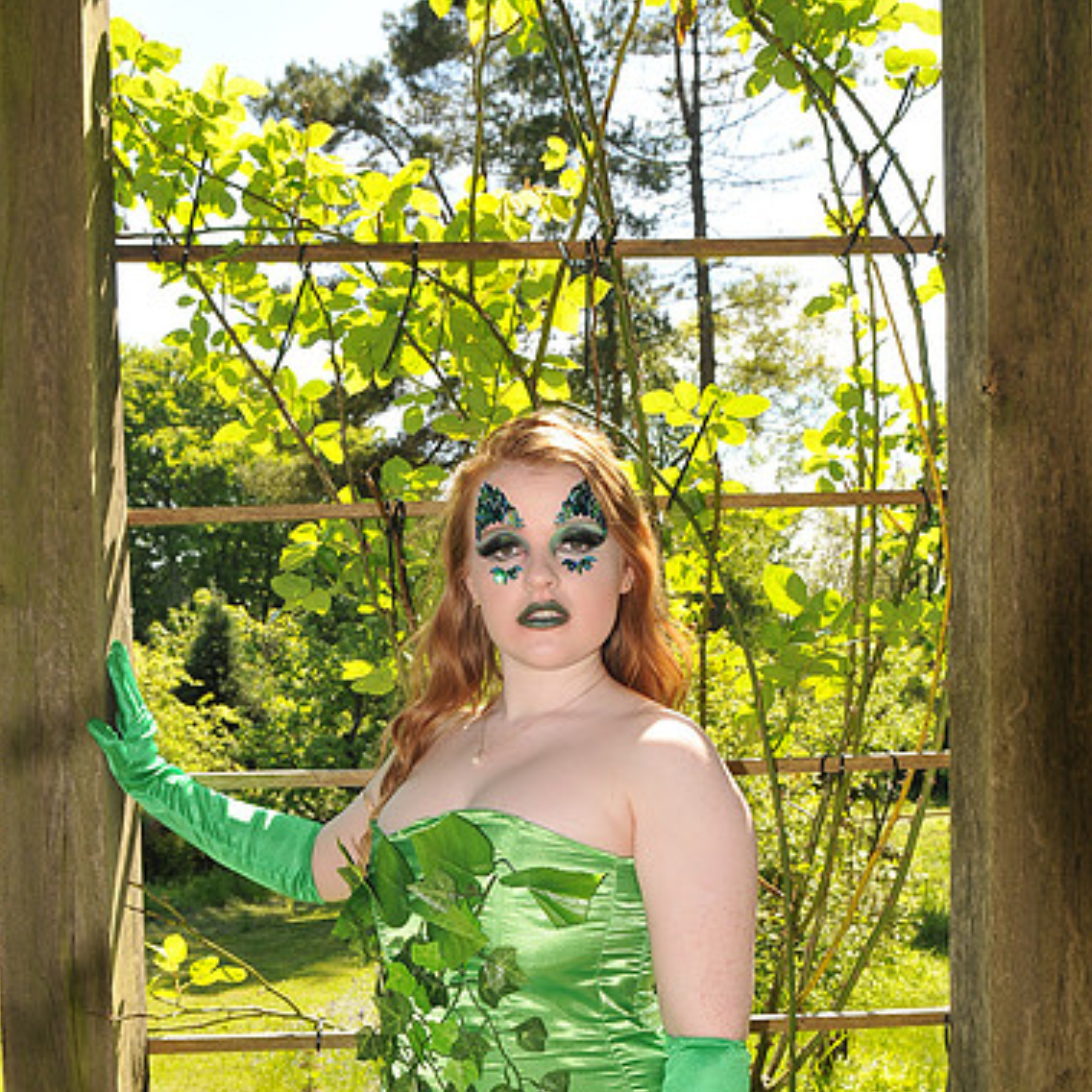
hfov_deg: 42.8
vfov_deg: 42.4
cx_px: 540
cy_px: 706
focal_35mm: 39
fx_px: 1392
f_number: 11
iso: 200
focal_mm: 20
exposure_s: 1/160
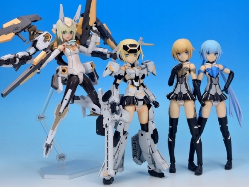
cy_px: 94
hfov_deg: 32.2
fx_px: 432
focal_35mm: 60
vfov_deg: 24.4
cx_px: 124
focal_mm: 12.8
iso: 80
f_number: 7.3
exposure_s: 1/1.3
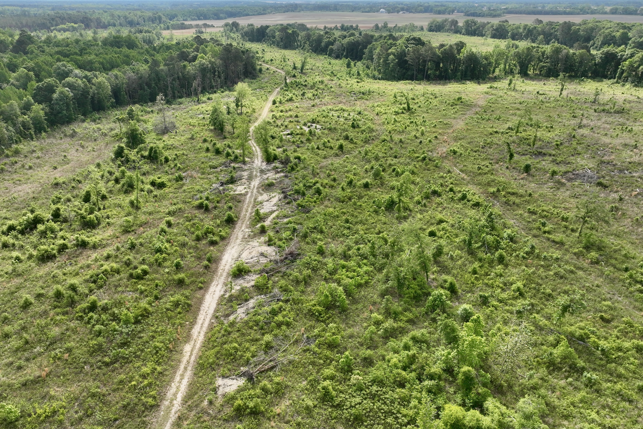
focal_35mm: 27
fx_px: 482
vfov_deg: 47.9
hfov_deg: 67.3
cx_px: 304
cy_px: 229
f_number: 2.8
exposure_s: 1/3200
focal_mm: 12.29
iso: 240
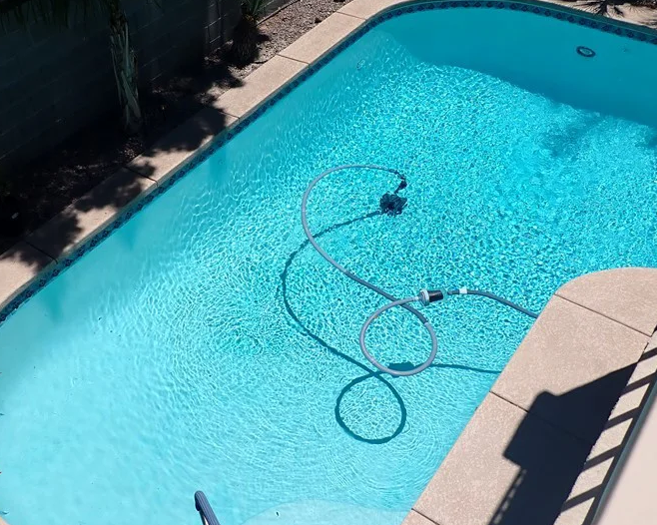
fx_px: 739
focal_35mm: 38
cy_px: 253
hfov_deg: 47.9
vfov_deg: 39.1
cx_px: 306
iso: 100
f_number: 8
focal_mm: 4.5
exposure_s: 1/500
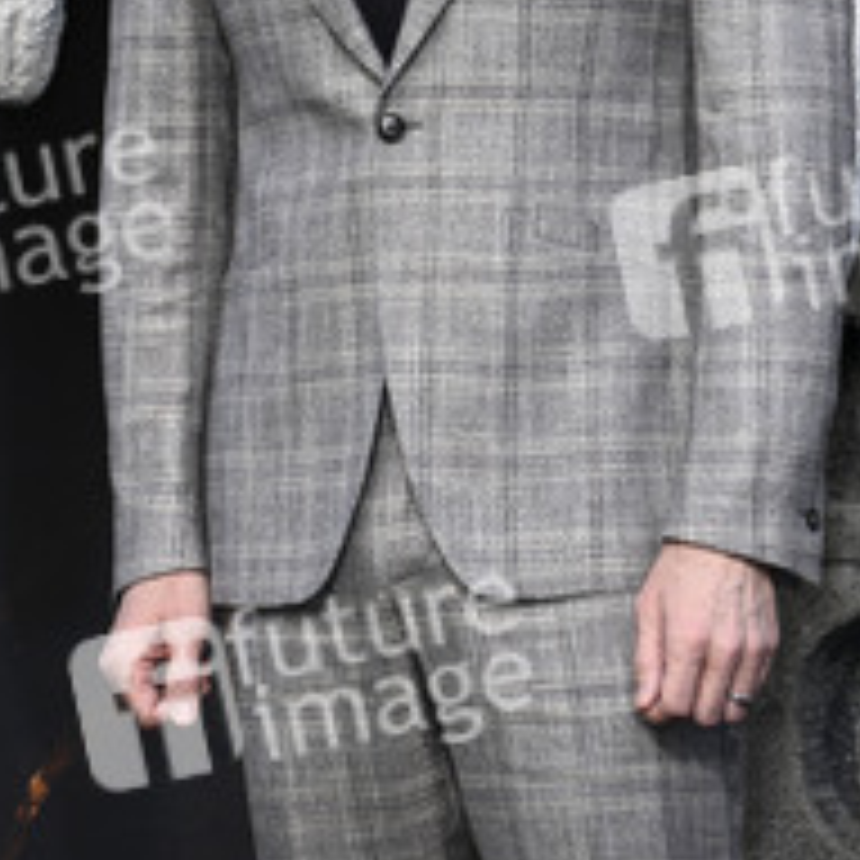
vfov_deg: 5.2
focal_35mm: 338
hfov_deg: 5.2
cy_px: 9
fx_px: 9500
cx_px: 432
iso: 250
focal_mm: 190
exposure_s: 1/250
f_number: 6.3
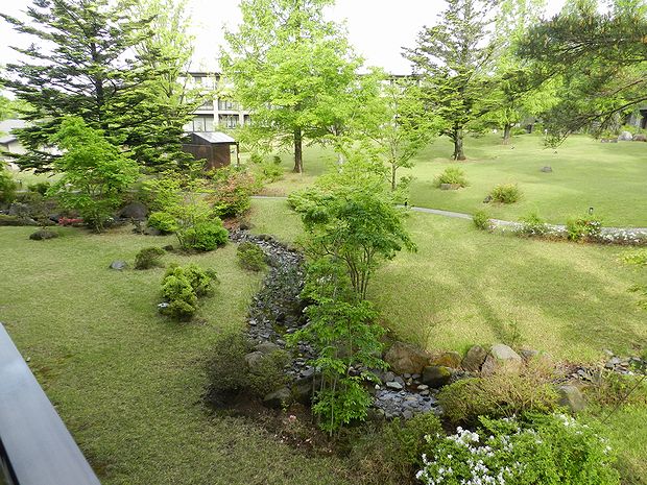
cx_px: 324
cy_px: 242
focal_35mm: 23
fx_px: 430
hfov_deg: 73.9
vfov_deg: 58.9
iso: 160
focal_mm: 4
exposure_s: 1/200
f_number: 3.4
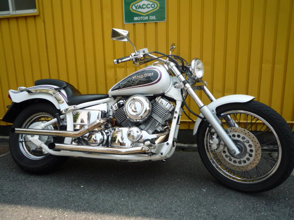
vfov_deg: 54.9
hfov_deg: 69.4
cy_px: 110
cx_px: 147
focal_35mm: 25
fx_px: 212
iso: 100
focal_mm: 4.4
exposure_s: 1/640
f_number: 2.8
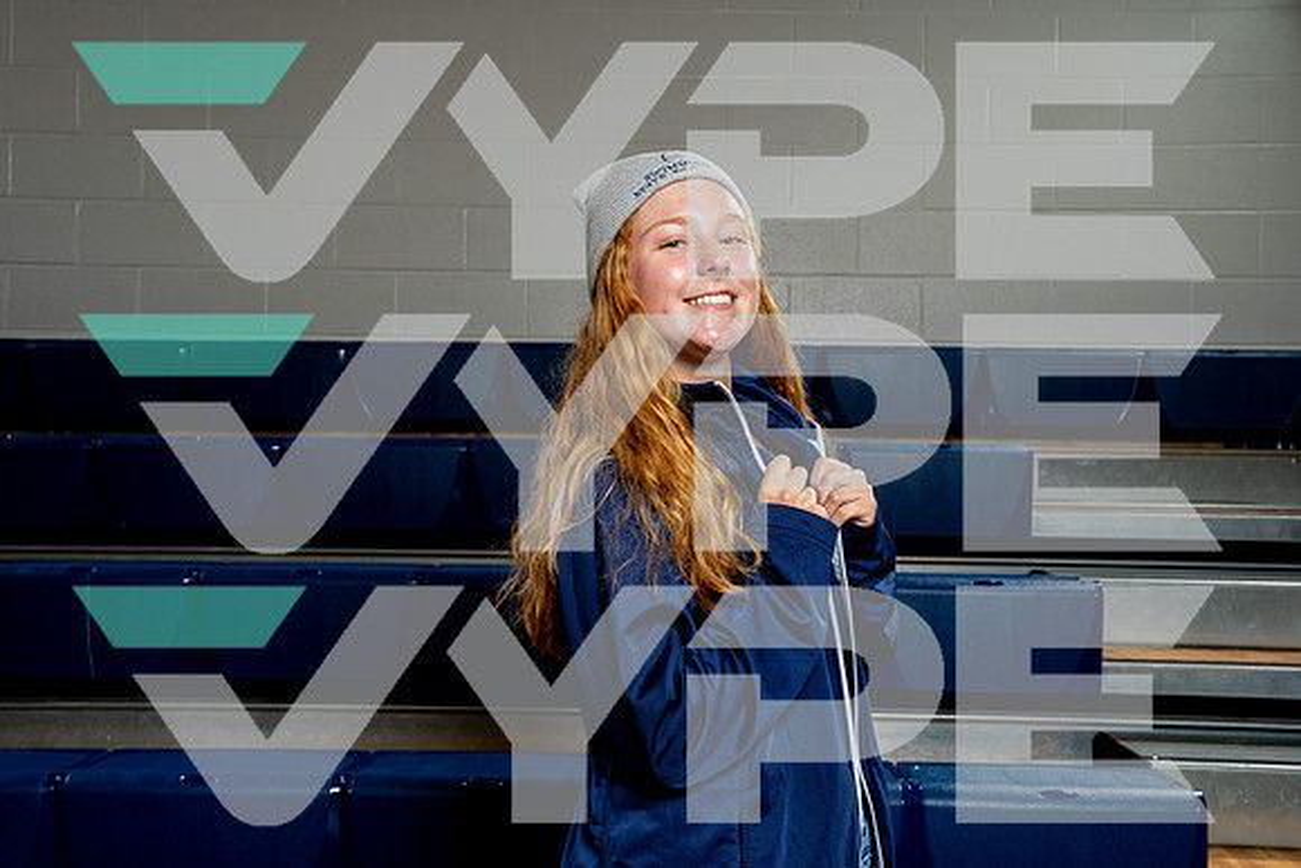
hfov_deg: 47.4
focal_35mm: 41
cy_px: 434
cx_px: 650
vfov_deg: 32.6
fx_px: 1482
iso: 320
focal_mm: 41
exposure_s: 1/250
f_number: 8
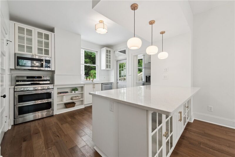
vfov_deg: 81.3
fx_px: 91
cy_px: 78
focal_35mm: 14
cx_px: 118
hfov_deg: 104.2
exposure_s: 1/4
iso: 50
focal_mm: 14
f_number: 11
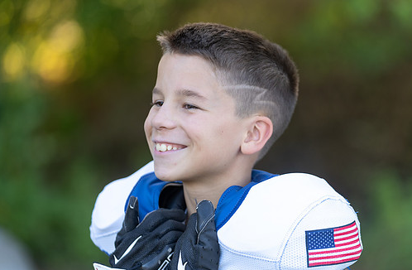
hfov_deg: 13.1
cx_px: 223
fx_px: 1798
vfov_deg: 8.6
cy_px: 134
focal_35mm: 158
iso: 250
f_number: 2.8
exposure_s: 1/320
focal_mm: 129
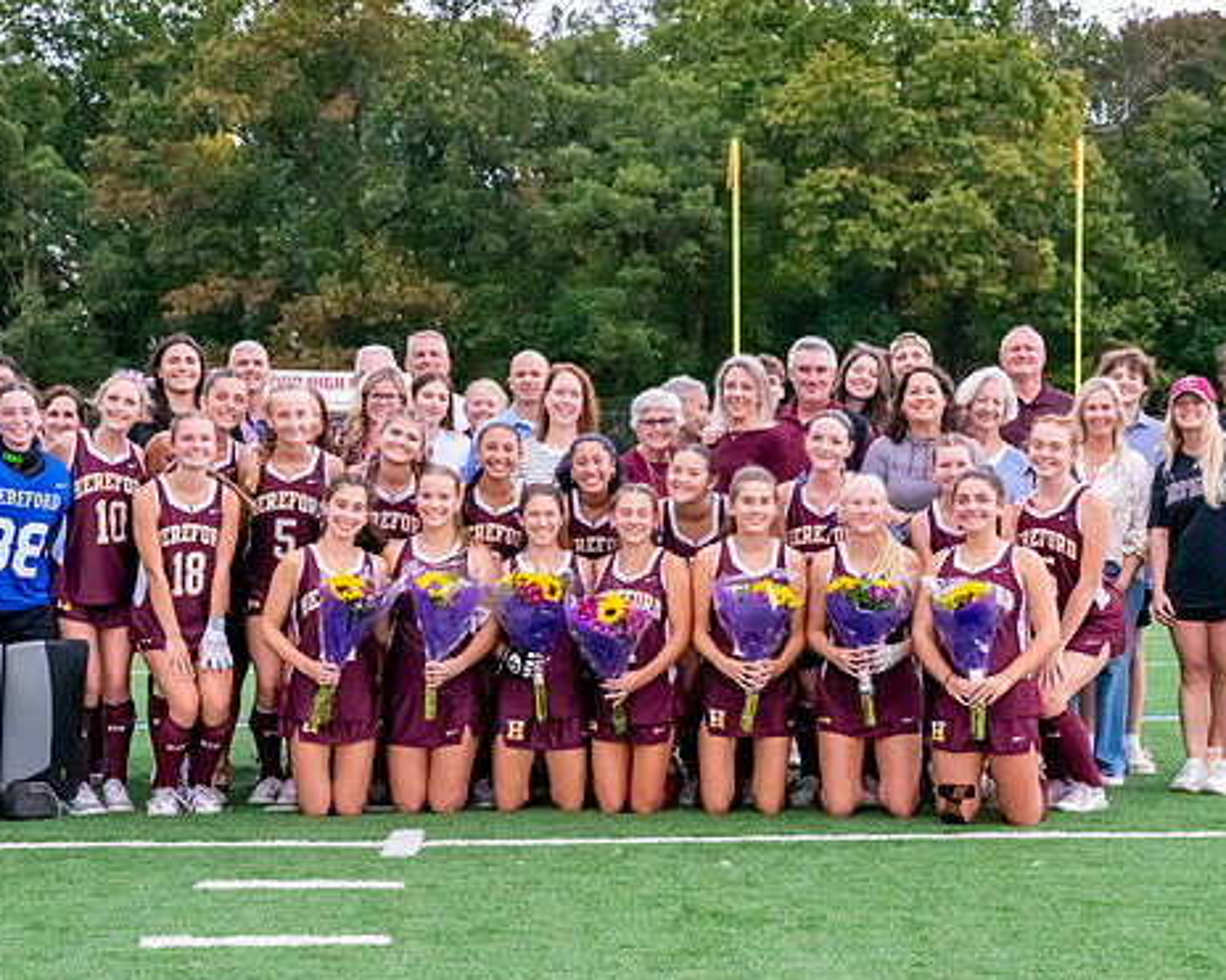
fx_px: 2249
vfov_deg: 24.6
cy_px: 519
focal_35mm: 62
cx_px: 647
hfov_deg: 30.5
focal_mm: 40
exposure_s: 1/1600
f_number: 7.1
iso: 16000
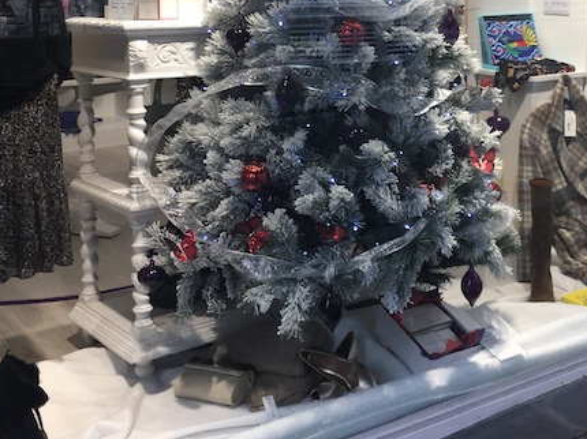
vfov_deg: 26.1
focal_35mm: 54
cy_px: 41
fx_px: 915
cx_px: 339
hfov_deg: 35.5
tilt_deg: -5.2
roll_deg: +0.3
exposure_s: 1/100
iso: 40
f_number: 2.2
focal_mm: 4.15
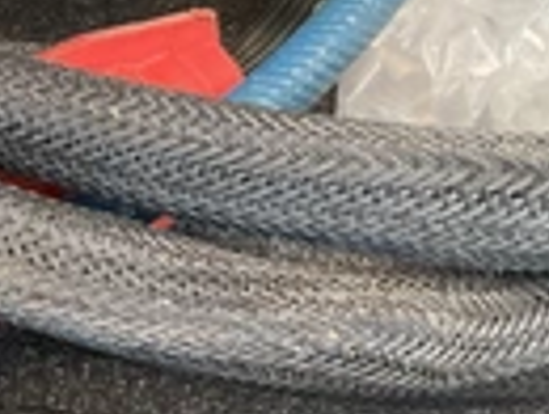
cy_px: 186
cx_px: -245
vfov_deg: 16.6
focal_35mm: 89
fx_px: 1414
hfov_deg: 19.5
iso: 250
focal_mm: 3
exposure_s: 1/60
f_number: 1.8
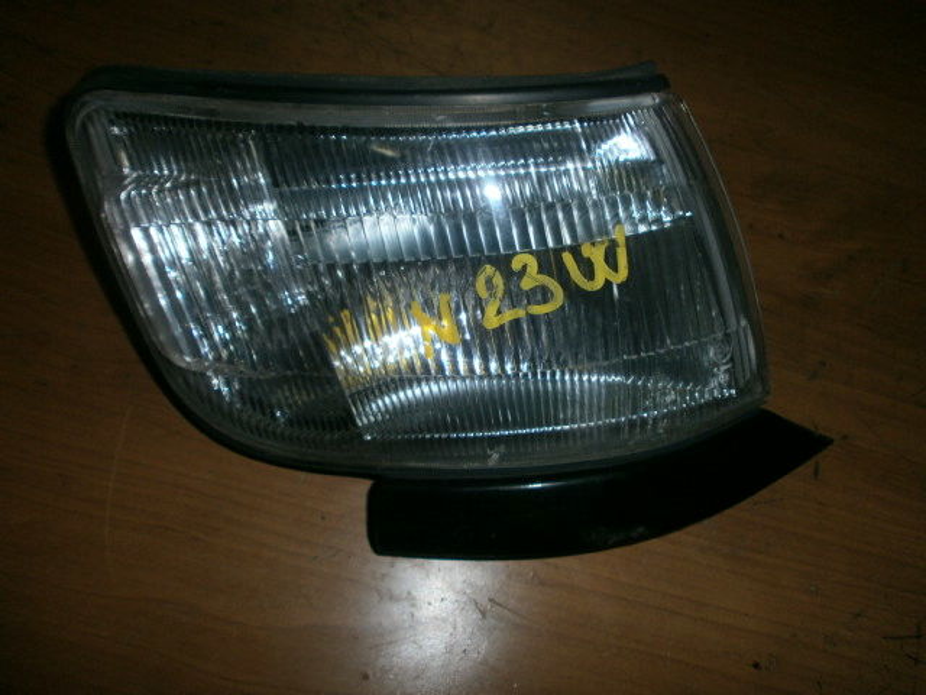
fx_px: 722
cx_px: 463
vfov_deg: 51.4
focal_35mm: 27
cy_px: 348
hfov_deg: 65.3
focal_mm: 4.8
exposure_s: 1/30
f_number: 2.9
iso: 125
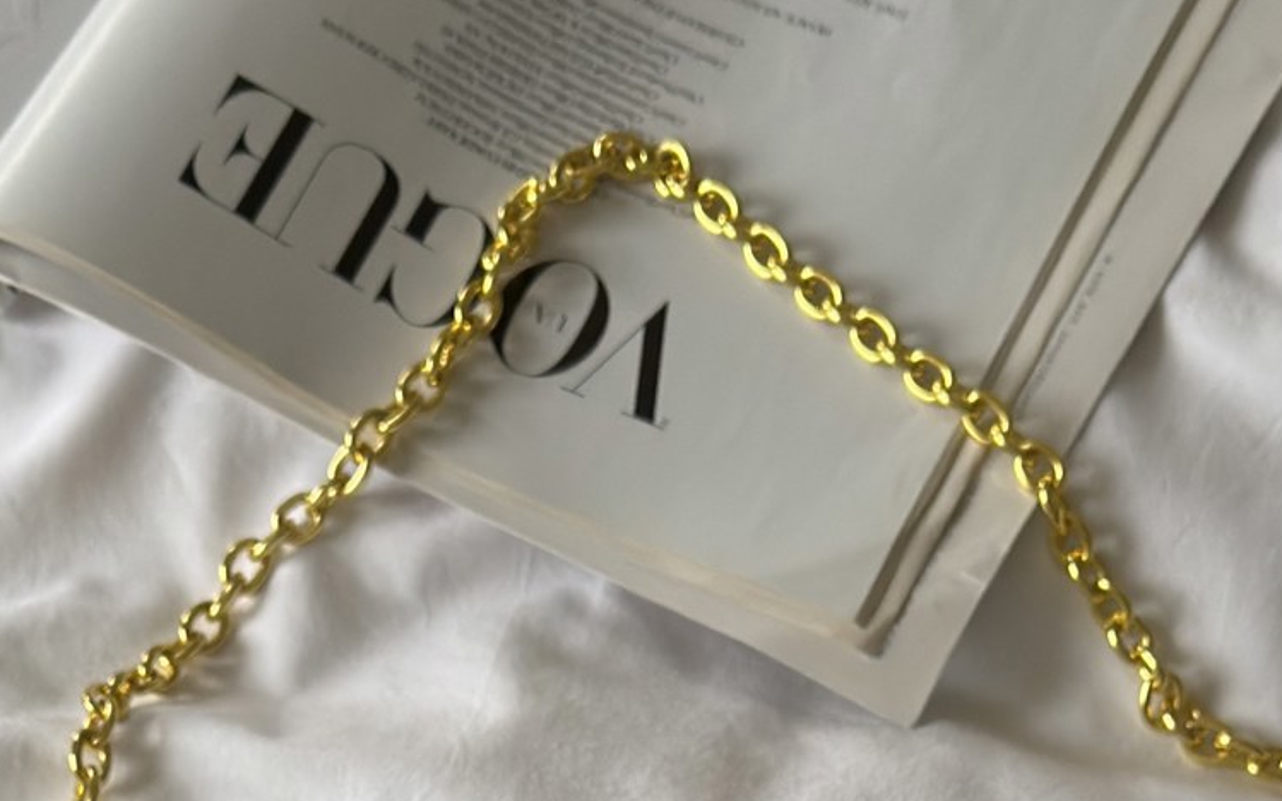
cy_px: 1535
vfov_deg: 12.0
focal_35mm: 99
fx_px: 3459
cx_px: 674
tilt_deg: -68.3
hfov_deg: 21.0
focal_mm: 6.76
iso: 250
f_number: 1.78
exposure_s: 1/60
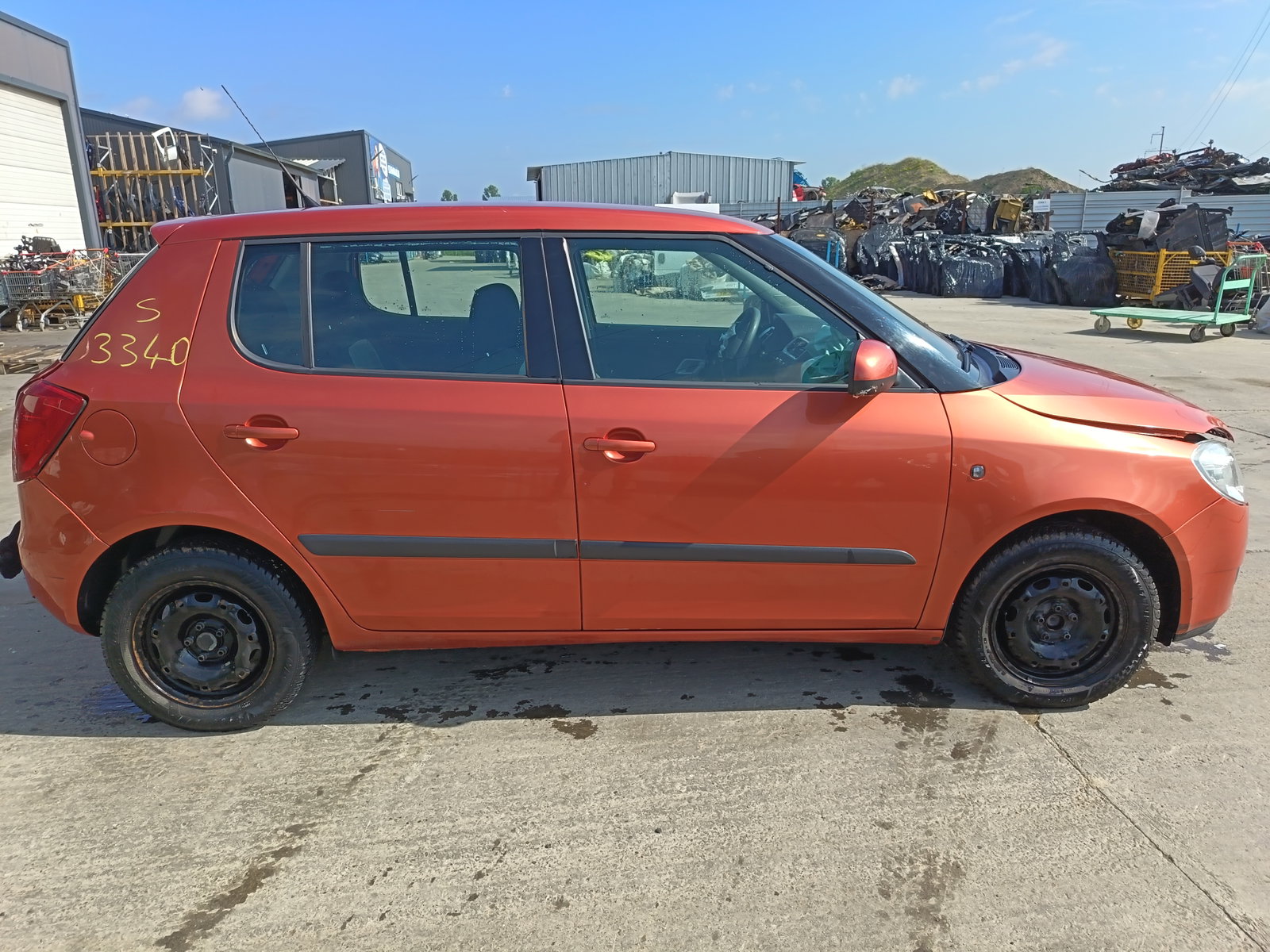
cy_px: 476
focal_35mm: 24
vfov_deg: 56.8
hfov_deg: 71.6
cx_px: 635
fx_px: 881
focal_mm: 5.25
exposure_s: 1/424
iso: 100
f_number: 1.75
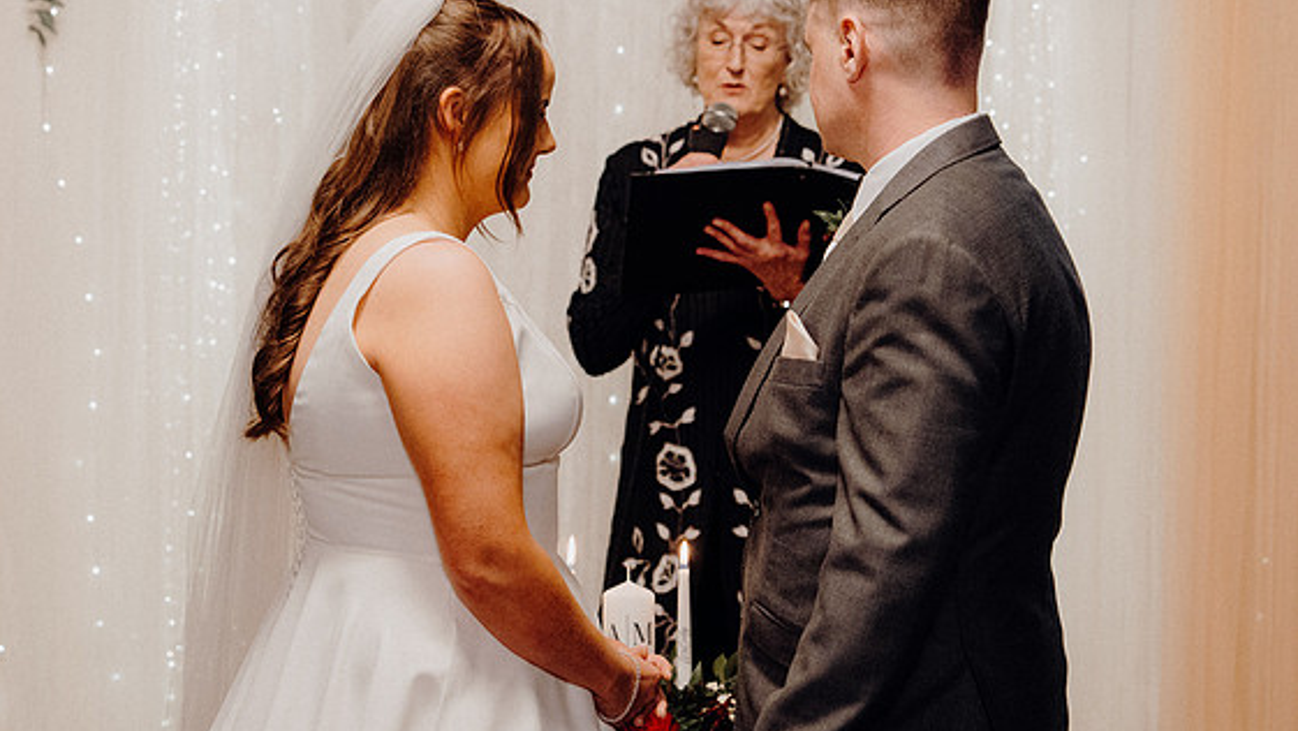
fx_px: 3167
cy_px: 334
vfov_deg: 13.2
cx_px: 629
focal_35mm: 92
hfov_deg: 23.2
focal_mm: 57
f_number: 3.5
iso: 3200
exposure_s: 1/160
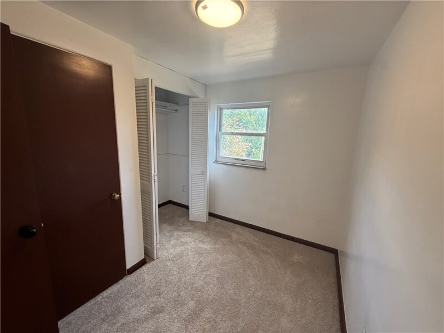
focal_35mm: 14
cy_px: 166
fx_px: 180
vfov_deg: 85.7
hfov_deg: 102.1
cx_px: 222
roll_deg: -1.7
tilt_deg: -9.1
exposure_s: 1/120
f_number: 2.2
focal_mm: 2.22
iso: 125
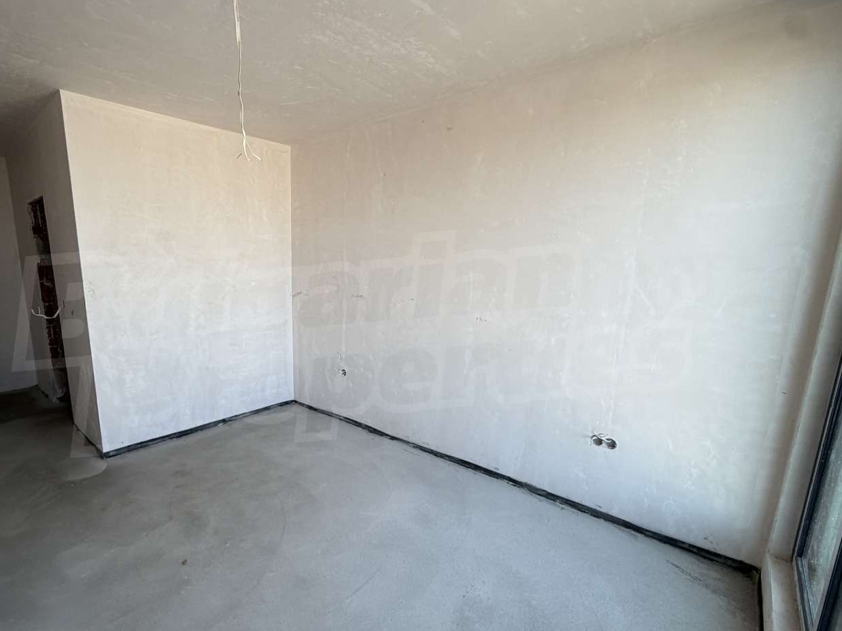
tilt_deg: -11.2
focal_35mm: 17
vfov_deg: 74.6
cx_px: 352
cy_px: 344
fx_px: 413
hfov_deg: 90.3
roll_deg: -0.6
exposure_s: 1/121
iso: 64
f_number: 2.2
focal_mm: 2.22
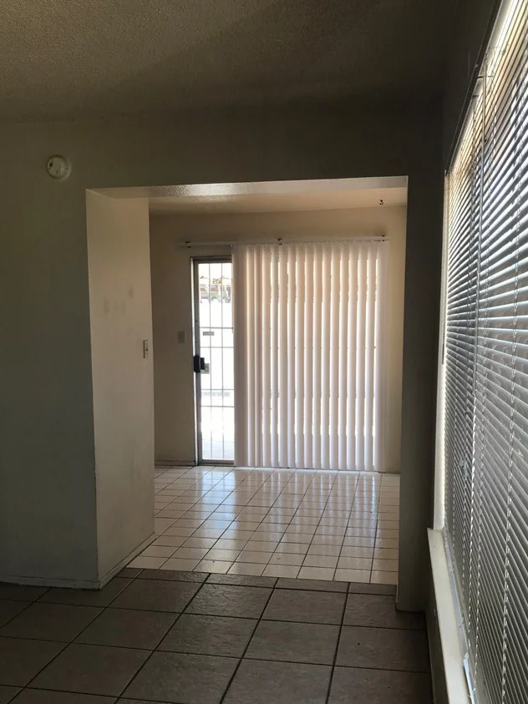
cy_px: 398
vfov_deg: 53.8
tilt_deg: -6.2
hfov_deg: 41.8
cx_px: 261
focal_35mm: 34
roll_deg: +0.4
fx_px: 692
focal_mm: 3.99
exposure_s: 1/120
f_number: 1.8
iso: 20
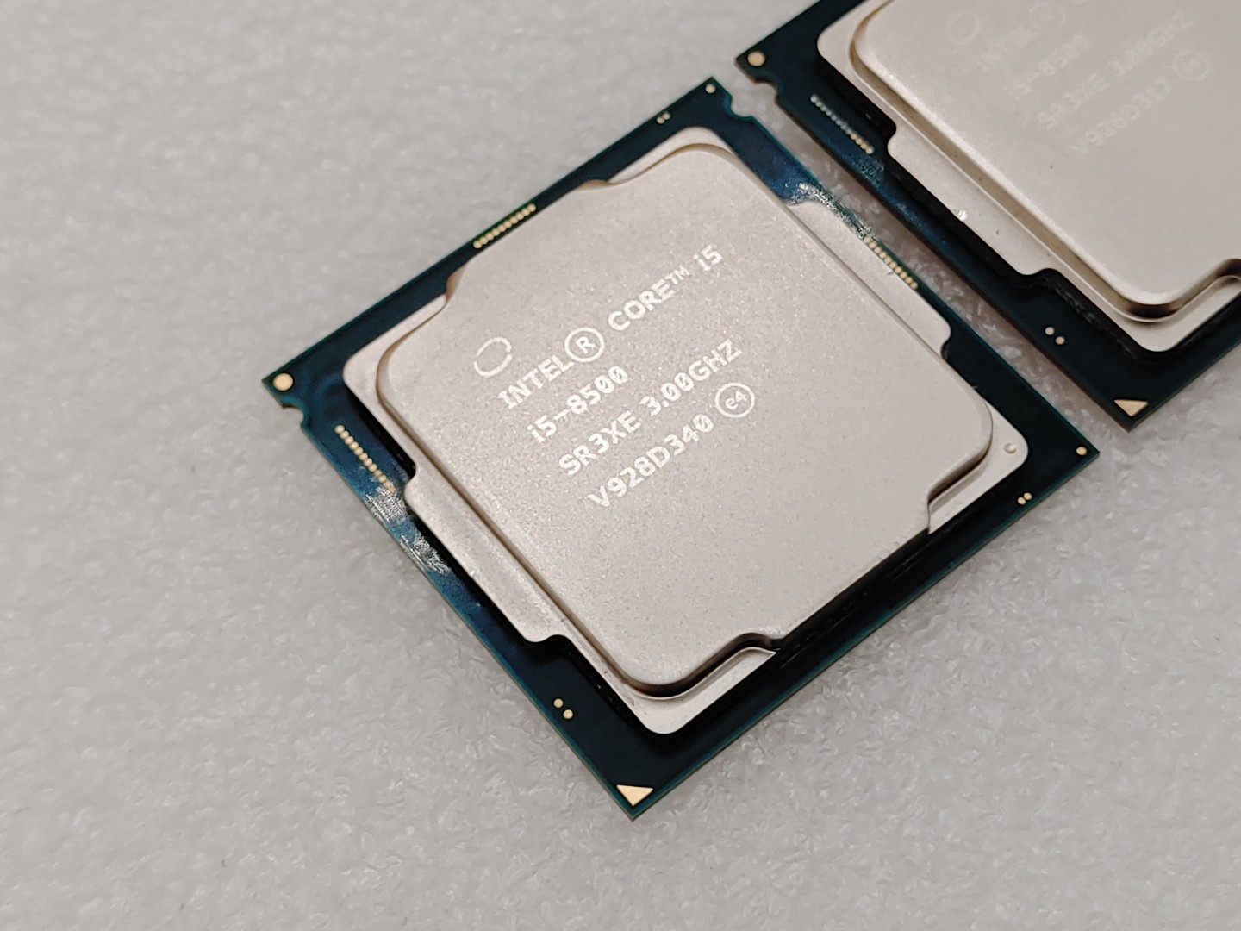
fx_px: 2115
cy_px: 466
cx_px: 620
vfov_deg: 24.8
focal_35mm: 59
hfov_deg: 32.7
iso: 50
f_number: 1.8
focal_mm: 4.36
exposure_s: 1/250
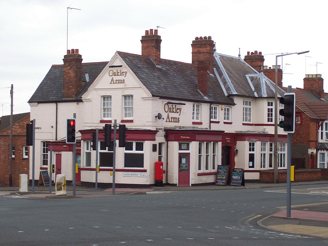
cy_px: 123
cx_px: 164
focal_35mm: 89
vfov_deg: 16.6
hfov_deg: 22.0
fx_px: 843
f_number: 4.1
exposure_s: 1/90
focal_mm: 13.5
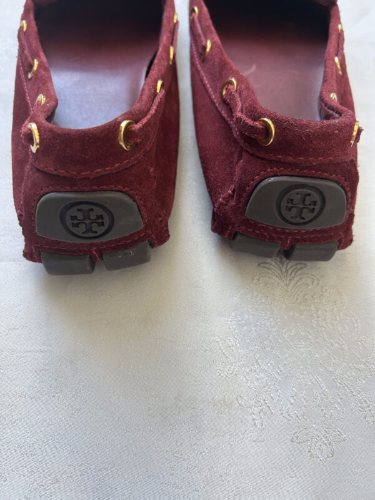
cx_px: 188
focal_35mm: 26
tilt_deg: -60.6
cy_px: 250
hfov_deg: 53.1
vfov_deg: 67.3
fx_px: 376
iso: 80
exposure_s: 1/121
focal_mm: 5.7
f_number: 1.5
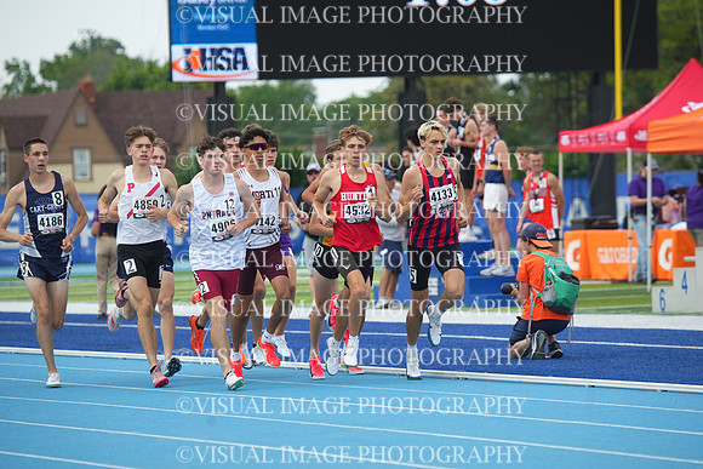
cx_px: 352
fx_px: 5371
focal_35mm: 275
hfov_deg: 7.5
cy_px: 234
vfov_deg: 5.0
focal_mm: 275
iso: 400
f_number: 5.6
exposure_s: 1/1000
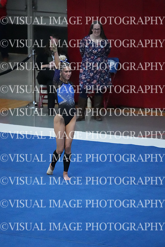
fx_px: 2061
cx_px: 82
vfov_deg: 6.9
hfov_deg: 4.6
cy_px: 124
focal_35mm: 300
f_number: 2.8
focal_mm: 200
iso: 16000
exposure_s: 1/1000
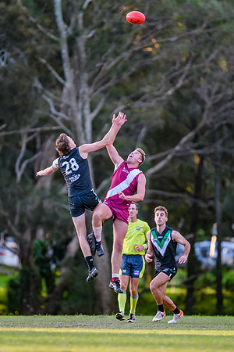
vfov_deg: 4.1
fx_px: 4924
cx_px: 105
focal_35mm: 505
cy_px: 197
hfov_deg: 2.7
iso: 2000
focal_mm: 300
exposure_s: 1/1250
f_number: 2.8
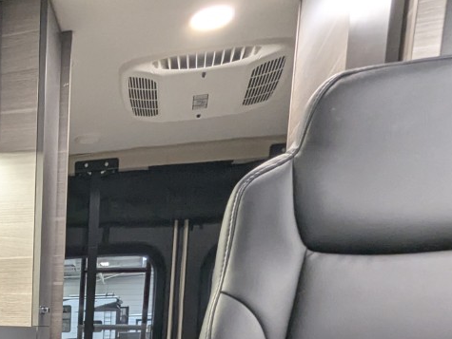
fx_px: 614
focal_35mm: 47
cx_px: -80
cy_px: 436
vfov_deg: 26.4
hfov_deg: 33.5
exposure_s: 1/29.3
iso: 151
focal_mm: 2.35
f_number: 2.2
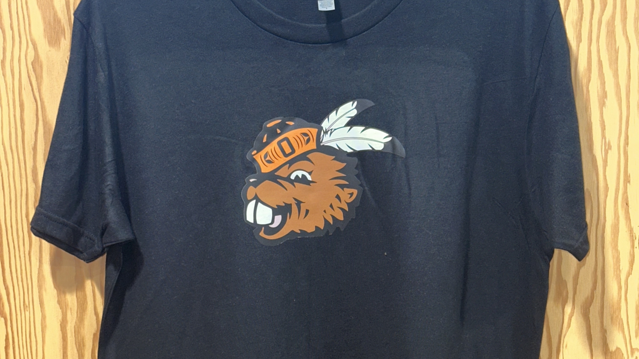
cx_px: 320
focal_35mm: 70
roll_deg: -1.2
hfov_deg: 30.1
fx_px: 1186
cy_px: 310
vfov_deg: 17.0
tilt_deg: -7.4
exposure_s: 1/22
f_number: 1.78
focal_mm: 6.86
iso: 40
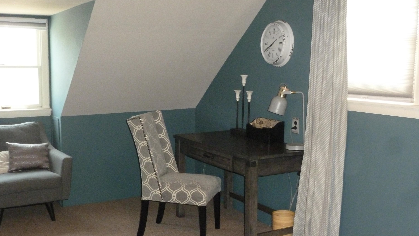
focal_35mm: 42
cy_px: 123
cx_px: 209
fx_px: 467
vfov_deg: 28.3
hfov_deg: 48.4
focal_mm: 6.8
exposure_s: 1/60
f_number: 3.8
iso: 640
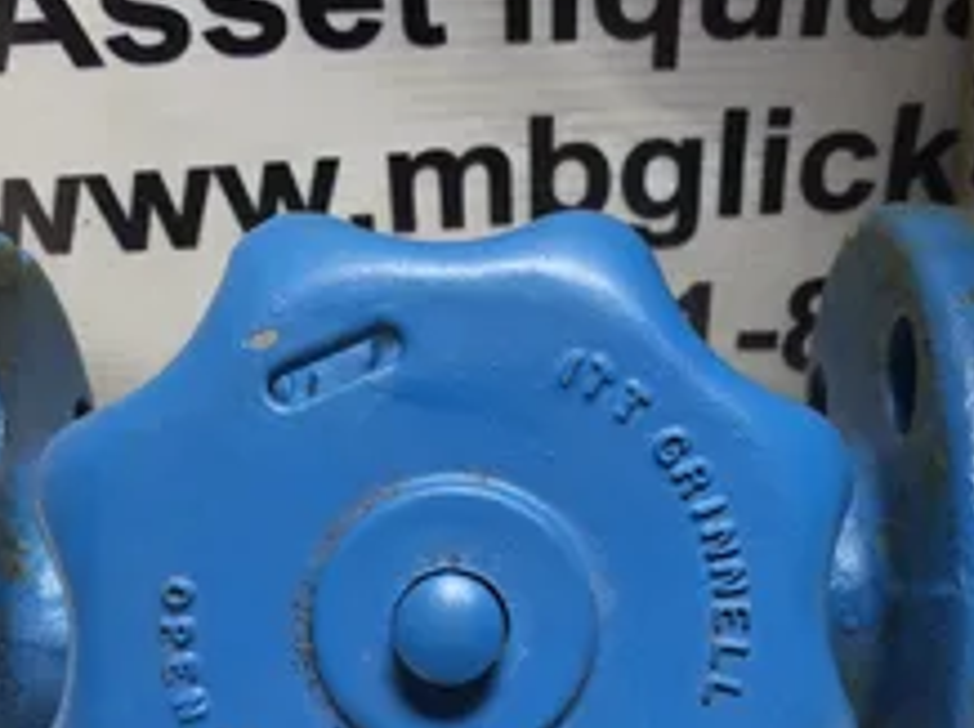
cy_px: 634
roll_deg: -2.9
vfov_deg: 25.0
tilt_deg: -44.2
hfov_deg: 33.7
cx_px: 590
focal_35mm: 57
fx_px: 1602
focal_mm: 3.3
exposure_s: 1/60
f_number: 2.4
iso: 32
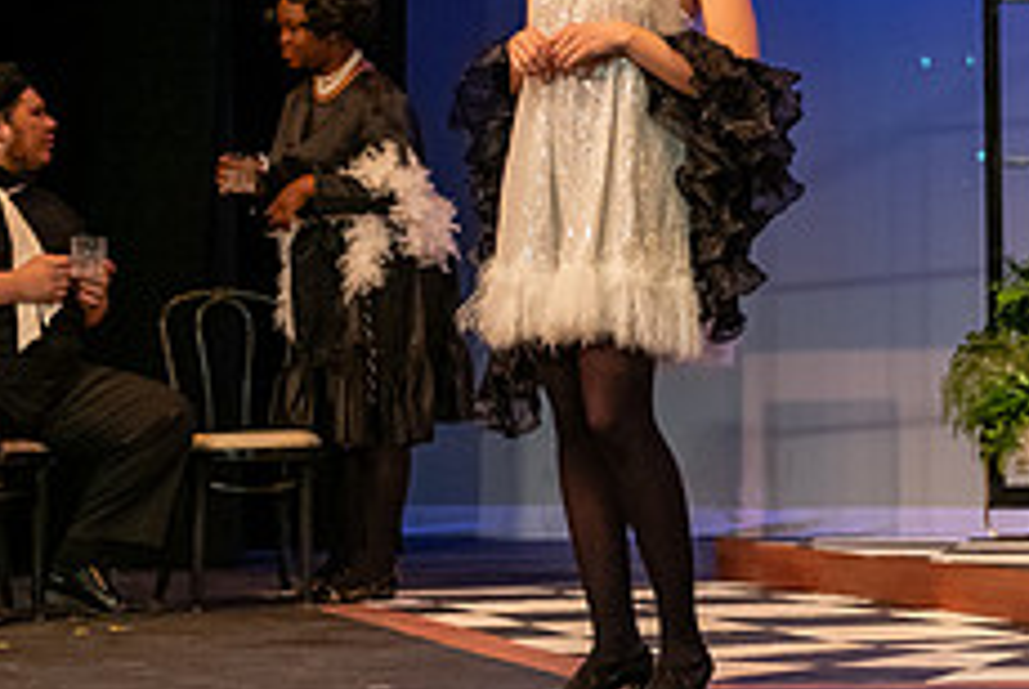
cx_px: 935
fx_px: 3463
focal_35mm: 121
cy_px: 101
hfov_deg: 16.7
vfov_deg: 11.3
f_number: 3.2
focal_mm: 48
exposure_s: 1/200
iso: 2000
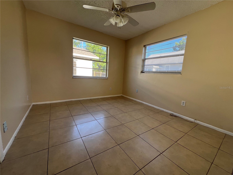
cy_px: 88
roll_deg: -3.8
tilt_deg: -9.0
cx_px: 116
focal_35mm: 13
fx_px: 88
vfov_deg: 89.9
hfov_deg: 106.2
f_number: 1.8
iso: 32
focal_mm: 1.57
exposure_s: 1/119
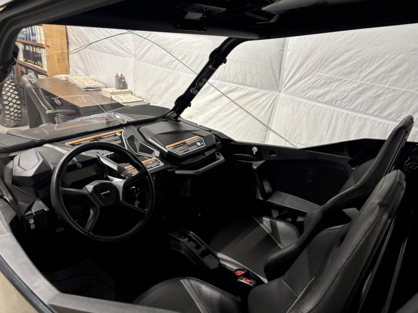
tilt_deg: -22.6
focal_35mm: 26
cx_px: 209
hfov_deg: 67.3
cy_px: 156
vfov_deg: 53.1
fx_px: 314
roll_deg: -5.9
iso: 500
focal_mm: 5.96
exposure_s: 1/60
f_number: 1.6
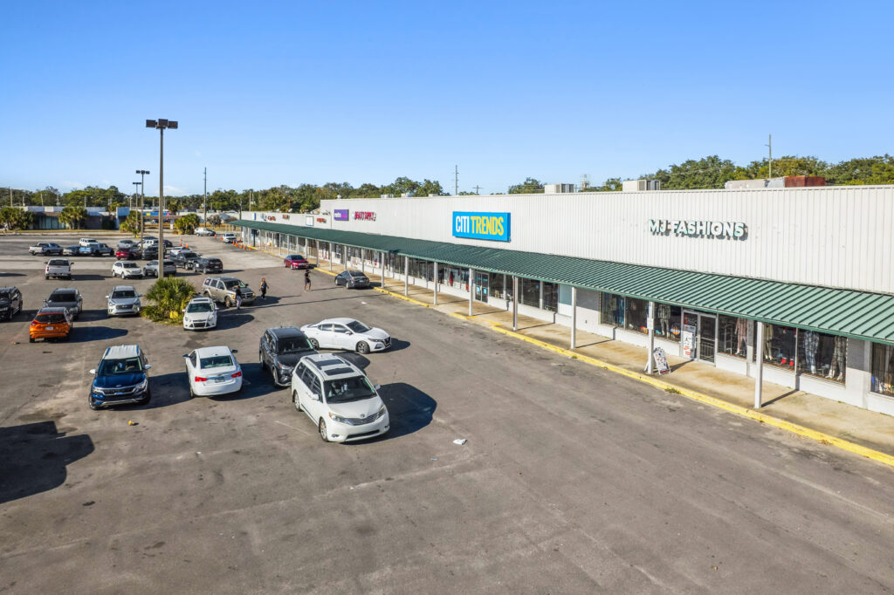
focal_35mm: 22
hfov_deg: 78.6
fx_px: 546
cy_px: 298
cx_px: 447
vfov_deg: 57.2
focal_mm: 8.4
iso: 110
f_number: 2.8
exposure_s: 1/640
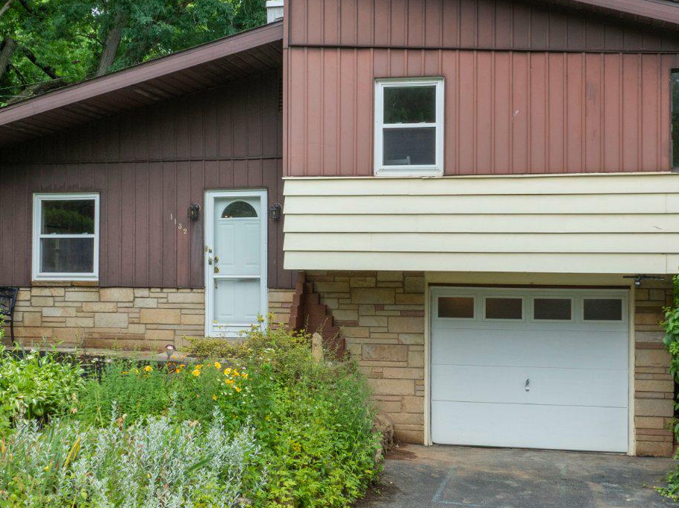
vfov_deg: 27.0
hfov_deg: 35.5
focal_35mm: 54
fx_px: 1058
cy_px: 258
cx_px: 309
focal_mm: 12.29
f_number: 7.1
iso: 100
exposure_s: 1/80
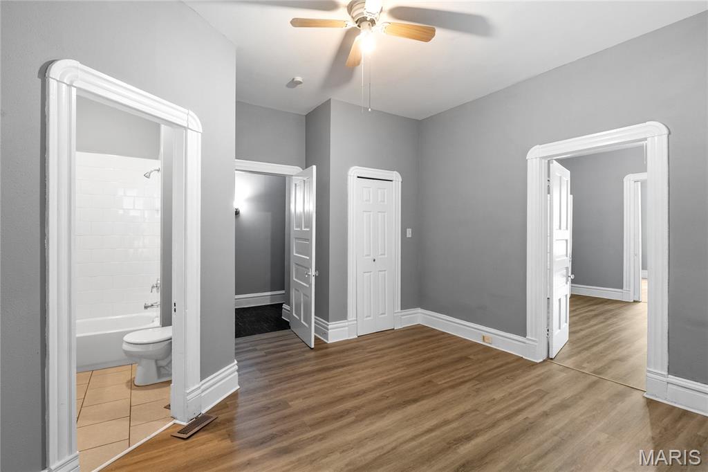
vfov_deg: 73.7
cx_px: 354
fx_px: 315
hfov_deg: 96.8
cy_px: 236
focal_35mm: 16
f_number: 6.3
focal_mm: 8
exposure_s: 1/1.67
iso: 400
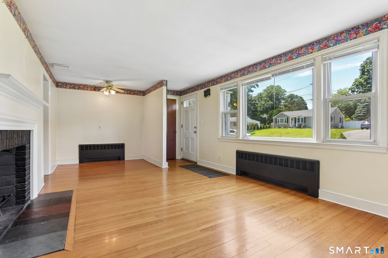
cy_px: 129
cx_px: 194
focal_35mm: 17
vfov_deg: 70.4
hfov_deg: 93.3
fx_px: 183
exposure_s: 1/50
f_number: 11
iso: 400
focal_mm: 17
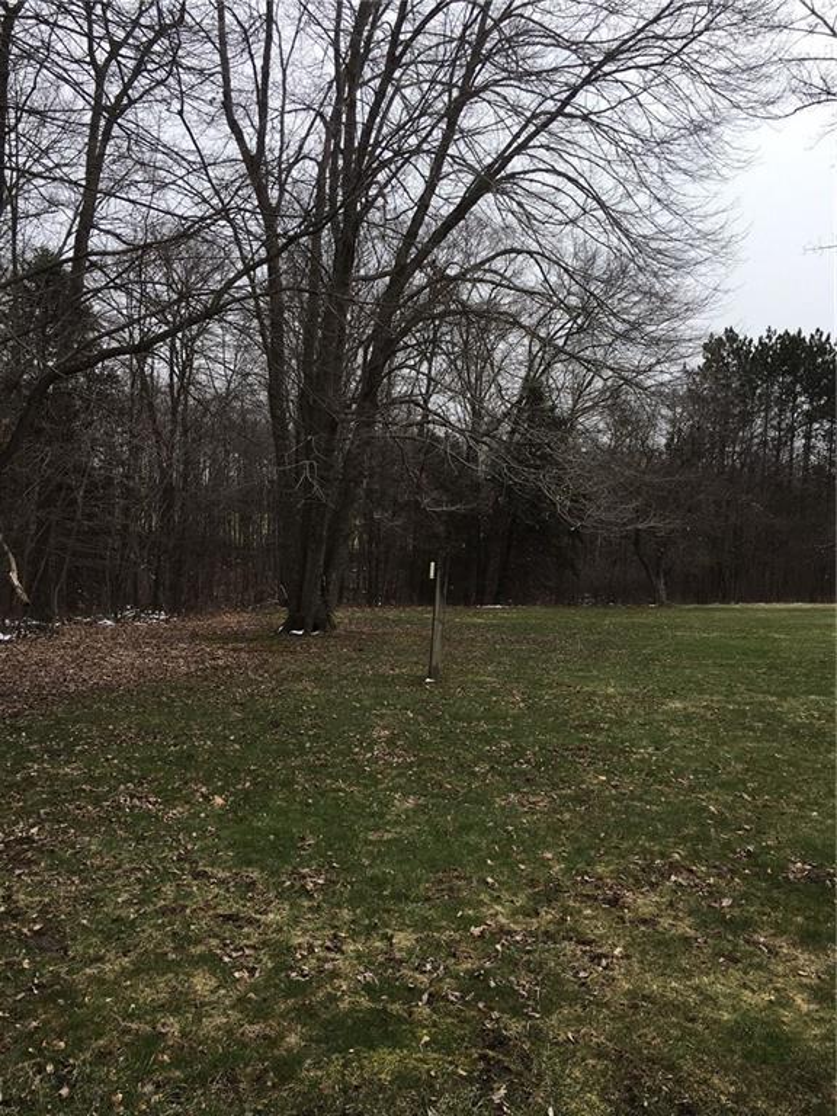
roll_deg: +0.6
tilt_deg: -1.7
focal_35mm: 29
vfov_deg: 61.7
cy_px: 558
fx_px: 935
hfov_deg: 48.2
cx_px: 418
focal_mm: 4.15
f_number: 2.2
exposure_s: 1/1099
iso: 25
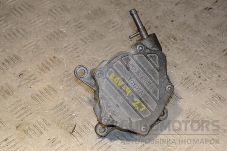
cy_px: 76
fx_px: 492
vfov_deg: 17.5
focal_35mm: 78
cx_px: 114
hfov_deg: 26.0
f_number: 8
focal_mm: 52
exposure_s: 1/200
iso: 800
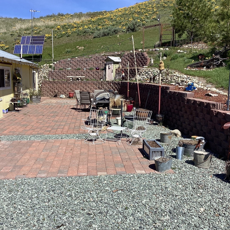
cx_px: 114
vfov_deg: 44.9
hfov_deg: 44.9
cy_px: 109
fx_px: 278
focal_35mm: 37
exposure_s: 1/1631
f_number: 2.4
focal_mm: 3.3
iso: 25
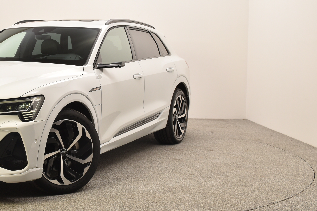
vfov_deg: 21.5
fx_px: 555
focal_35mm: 63
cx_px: 64
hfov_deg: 31.1
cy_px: 79
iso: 100
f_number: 8
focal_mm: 26
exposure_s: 1/200
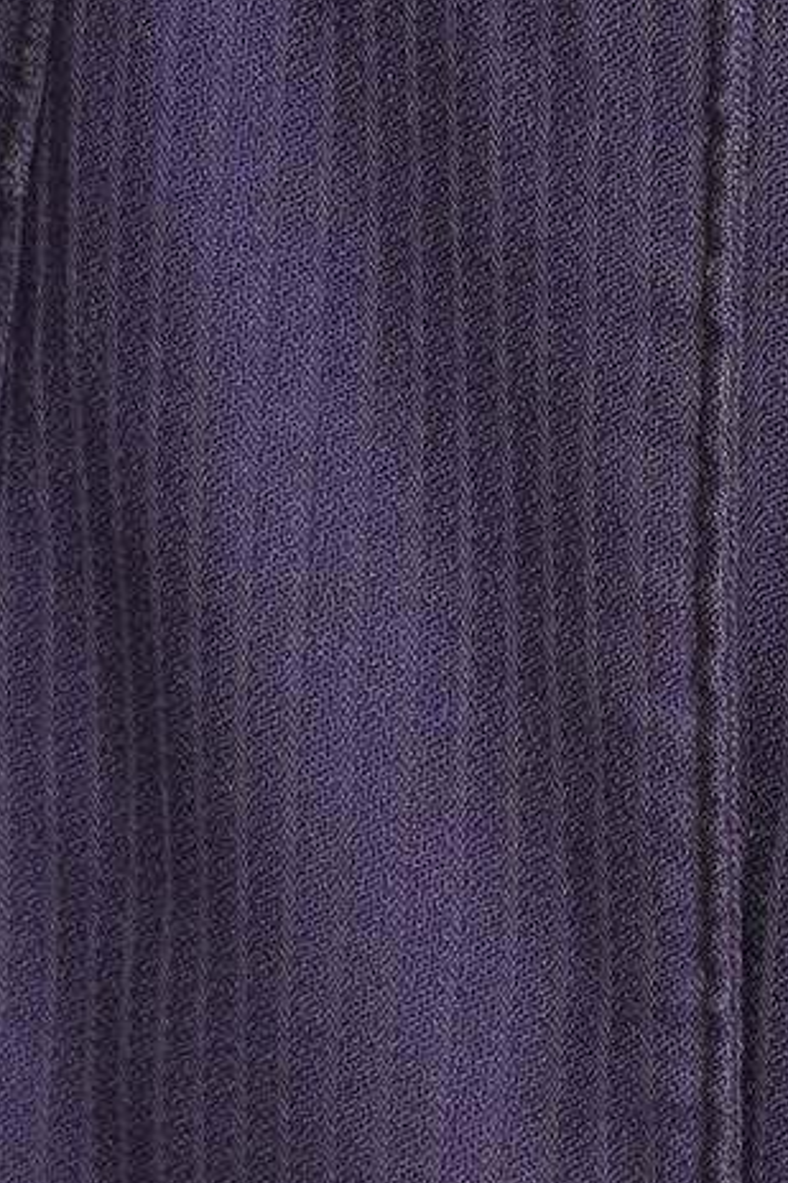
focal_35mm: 298
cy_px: -693
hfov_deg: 4.6
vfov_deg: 6.8
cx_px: 1010
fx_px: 9791
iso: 320
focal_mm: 32
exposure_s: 1/30
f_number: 6.3
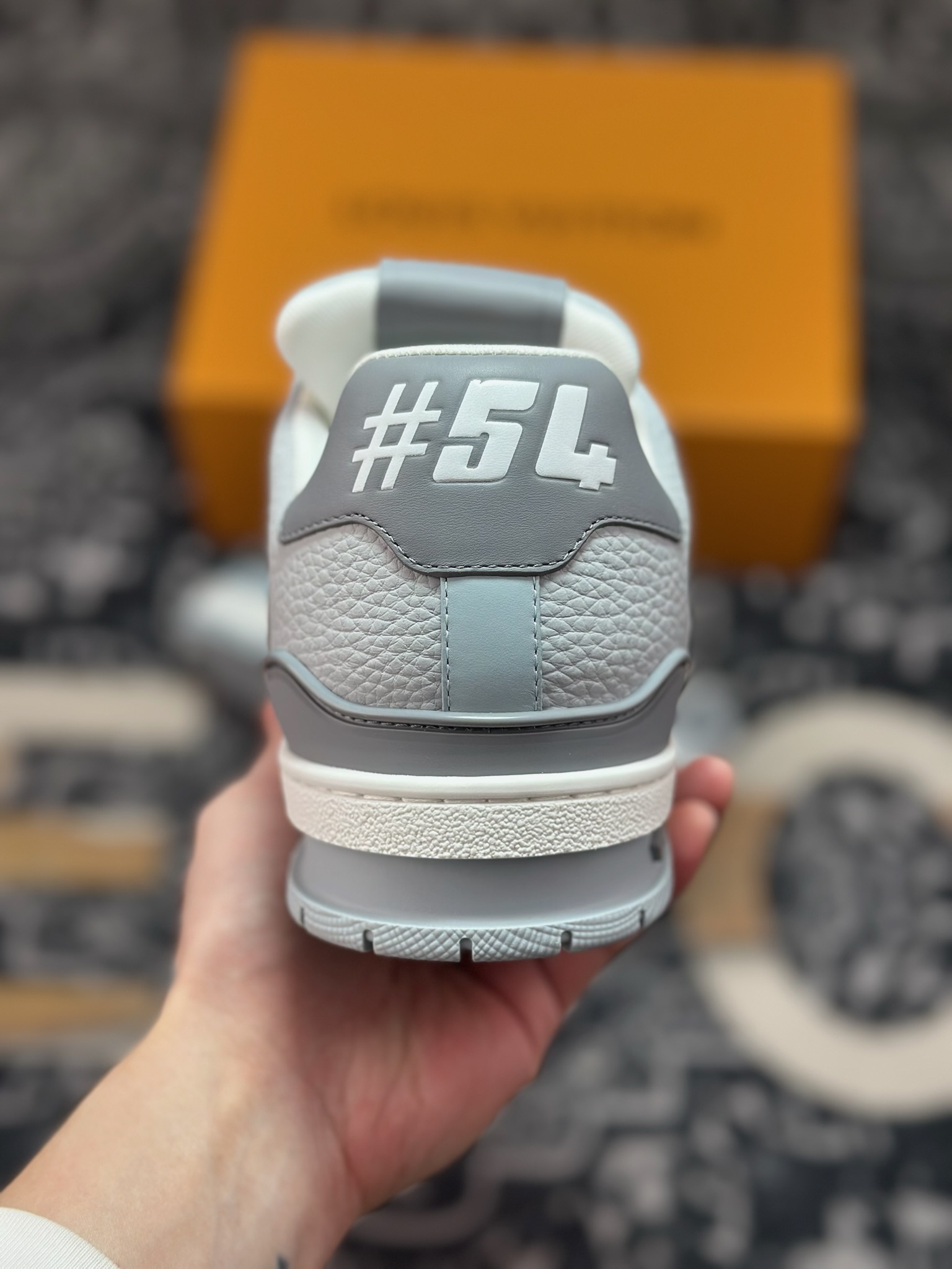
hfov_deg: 30.3
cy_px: 634
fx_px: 1760
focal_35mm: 48
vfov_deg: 39.7
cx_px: 476
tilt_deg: -57.4
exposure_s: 1/903
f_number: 1.78
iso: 80
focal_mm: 6.86
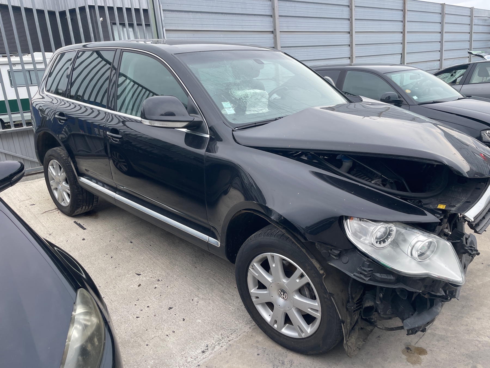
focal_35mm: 26
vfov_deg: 53.1
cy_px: 184
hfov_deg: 67.3
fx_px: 368
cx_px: 245
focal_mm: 4.2
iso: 32
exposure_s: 1/584
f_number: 1.6
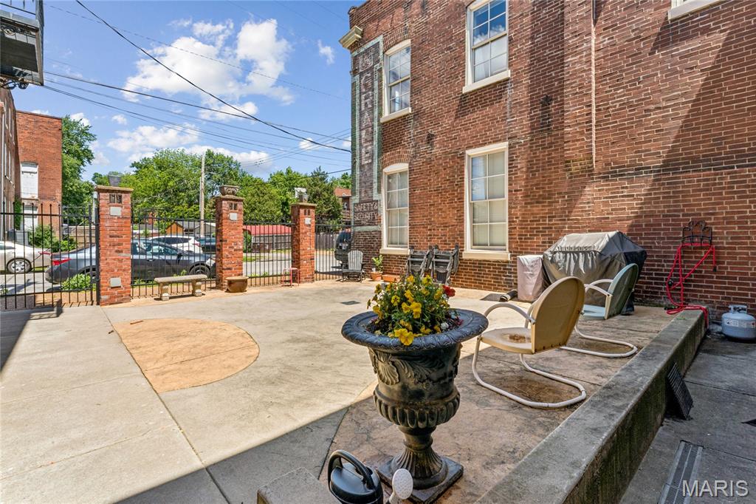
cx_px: 378
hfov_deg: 95.3
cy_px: 252
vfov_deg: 72.4
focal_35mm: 16
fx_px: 344
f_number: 22
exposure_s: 1/20
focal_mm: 16.4
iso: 100
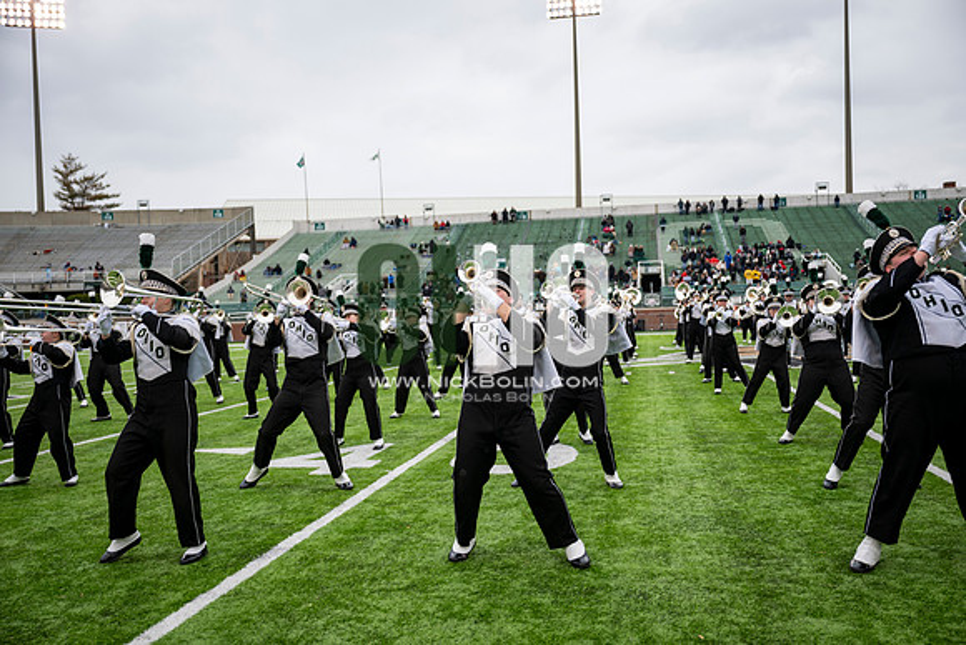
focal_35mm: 32
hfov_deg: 58.0
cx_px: 483
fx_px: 872
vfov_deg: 40.6
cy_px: 322
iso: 100
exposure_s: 1/500
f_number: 2.8
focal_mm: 32.5
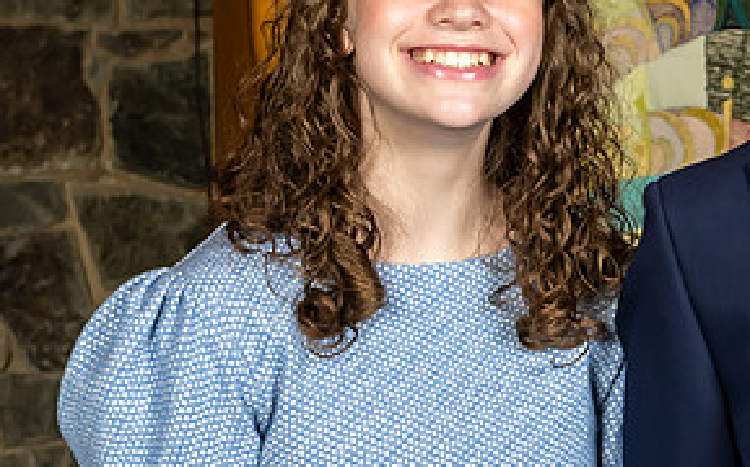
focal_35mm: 204
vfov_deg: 6.4
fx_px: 4166
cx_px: 659
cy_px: 100
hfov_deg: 10.2
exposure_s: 1/200
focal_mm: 55
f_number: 8
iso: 640
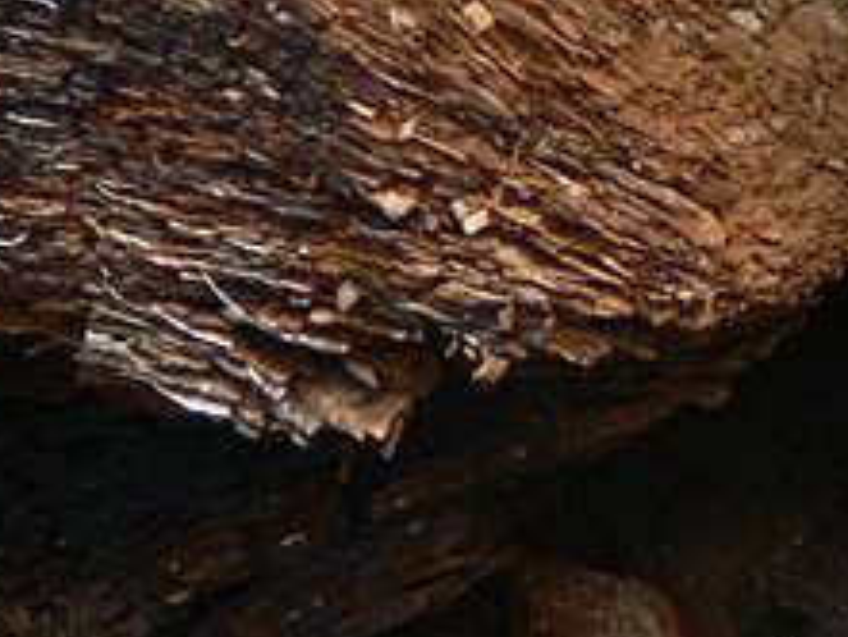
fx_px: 27231
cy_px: 305
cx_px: 1301
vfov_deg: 1.3
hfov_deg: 1.8
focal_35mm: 1111
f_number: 4.5
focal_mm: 57.7
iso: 80
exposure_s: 1/125
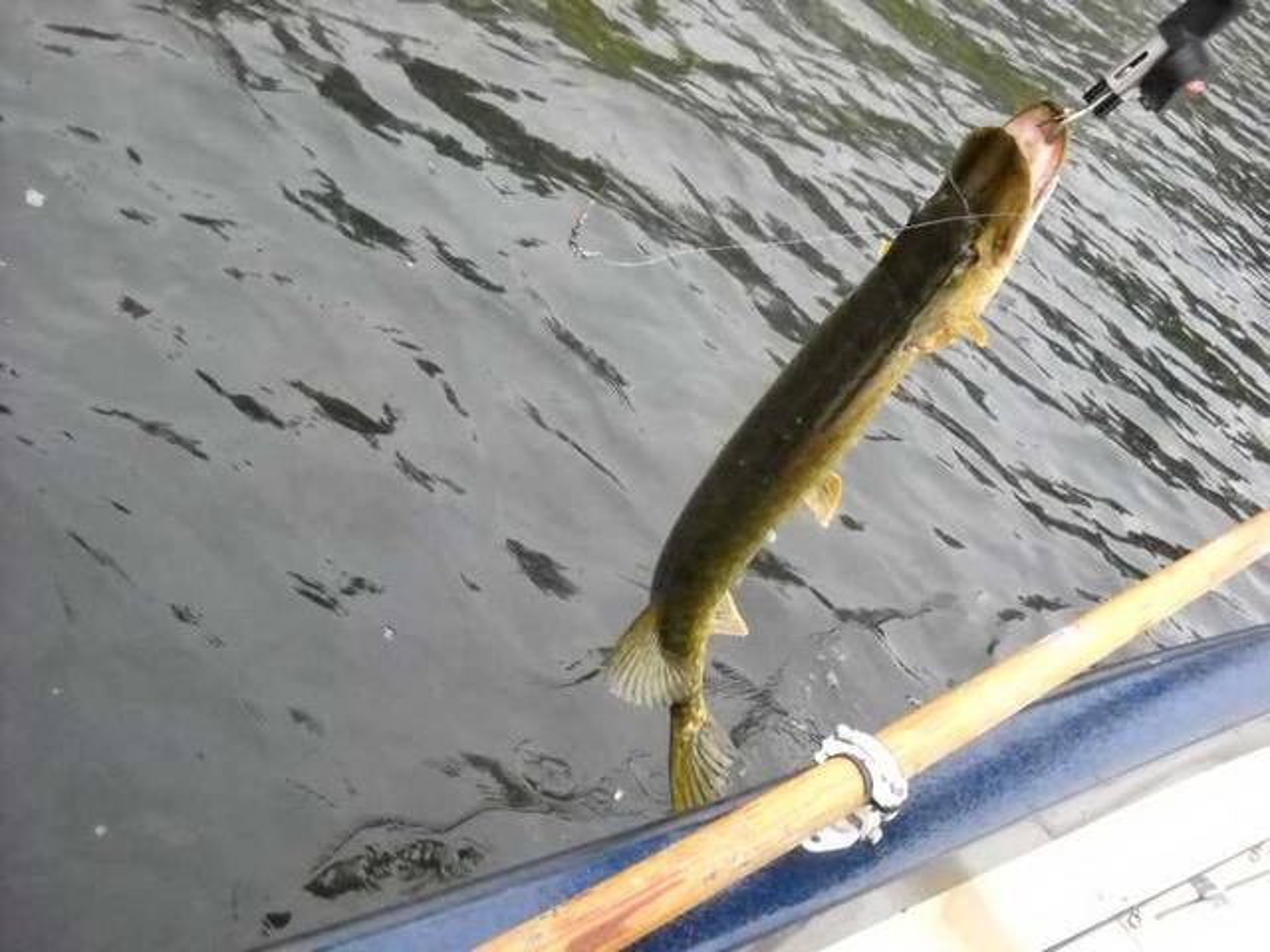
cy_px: 476
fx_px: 1504
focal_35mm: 41
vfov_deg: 35.1
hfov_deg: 45.8
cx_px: 635
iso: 800
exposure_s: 1/218
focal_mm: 6.72
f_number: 3.1
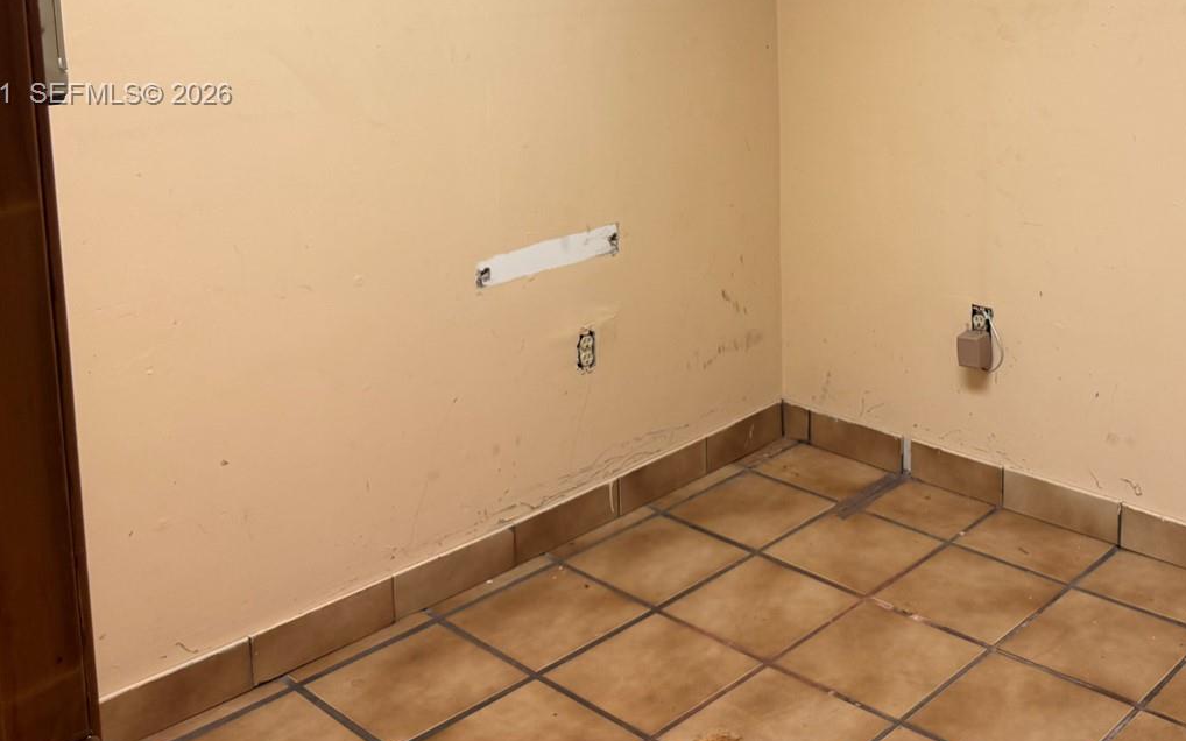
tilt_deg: -7.5
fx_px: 1293
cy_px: 96
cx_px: 800
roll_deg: +0.6
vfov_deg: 30.8
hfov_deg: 48.4
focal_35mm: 40
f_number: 1.78
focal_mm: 6.76
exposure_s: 1/120
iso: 125
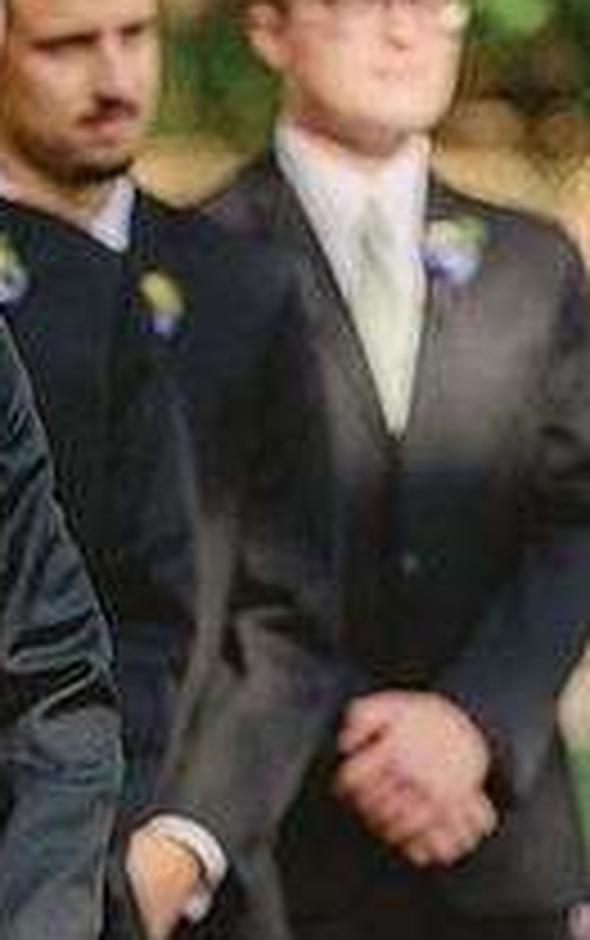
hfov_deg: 3.7
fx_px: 9243
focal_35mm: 360
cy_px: 553
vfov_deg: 5.8
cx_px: -68
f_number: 4
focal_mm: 164
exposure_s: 1/500
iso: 200
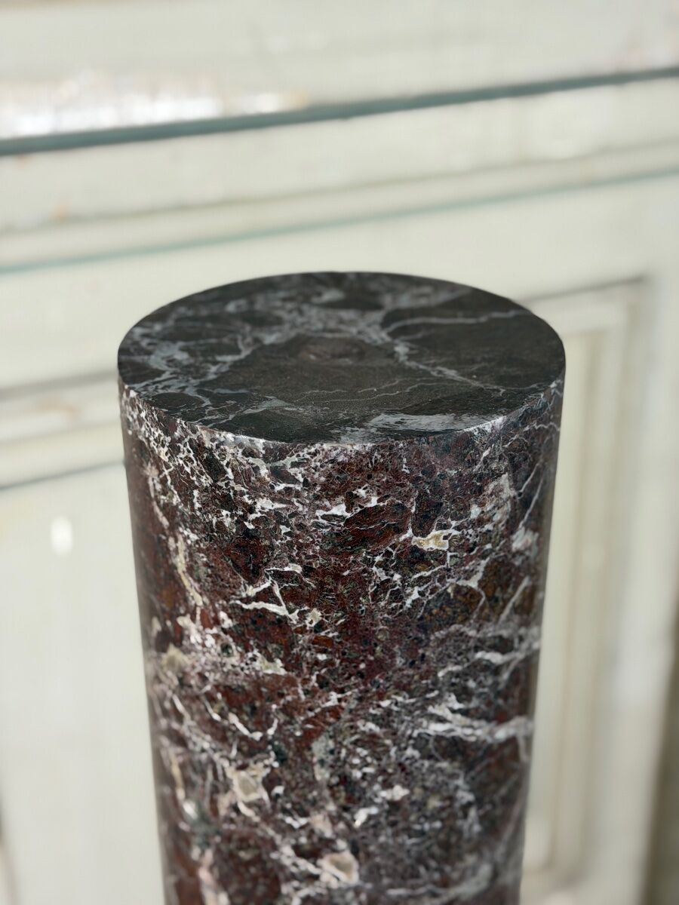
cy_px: 452
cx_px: 340
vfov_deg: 39.7
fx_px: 1255
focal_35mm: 48
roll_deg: +1.8
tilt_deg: -27.4
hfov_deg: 30.3
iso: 160
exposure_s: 1/50
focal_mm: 6.76
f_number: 1.78
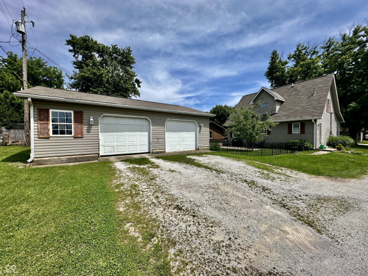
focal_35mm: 14
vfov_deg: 85.7
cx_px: 184
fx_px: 149
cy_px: 138
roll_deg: +0.2
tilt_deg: -0.2
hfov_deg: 102.1
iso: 50
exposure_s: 1/3610
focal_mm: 2.22
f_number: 2.2
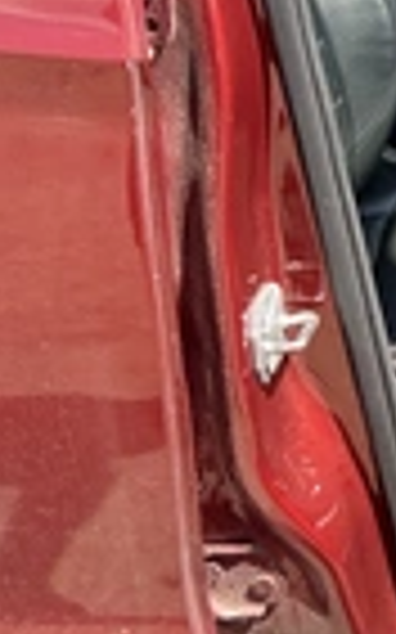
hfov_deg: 13.2
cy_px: 184
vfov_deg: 24.5
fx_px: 1452
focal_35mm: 84
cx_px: 819
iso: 20
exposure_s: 1/169
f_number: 1.8
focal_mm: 3
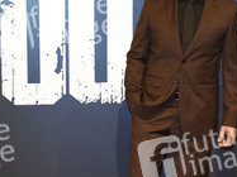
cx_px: 87
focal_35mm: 108
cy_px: 91
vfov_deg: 13.7
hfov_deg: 18.2
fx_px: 739
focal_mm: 35
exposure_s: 1/160
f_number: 6.3
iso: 640
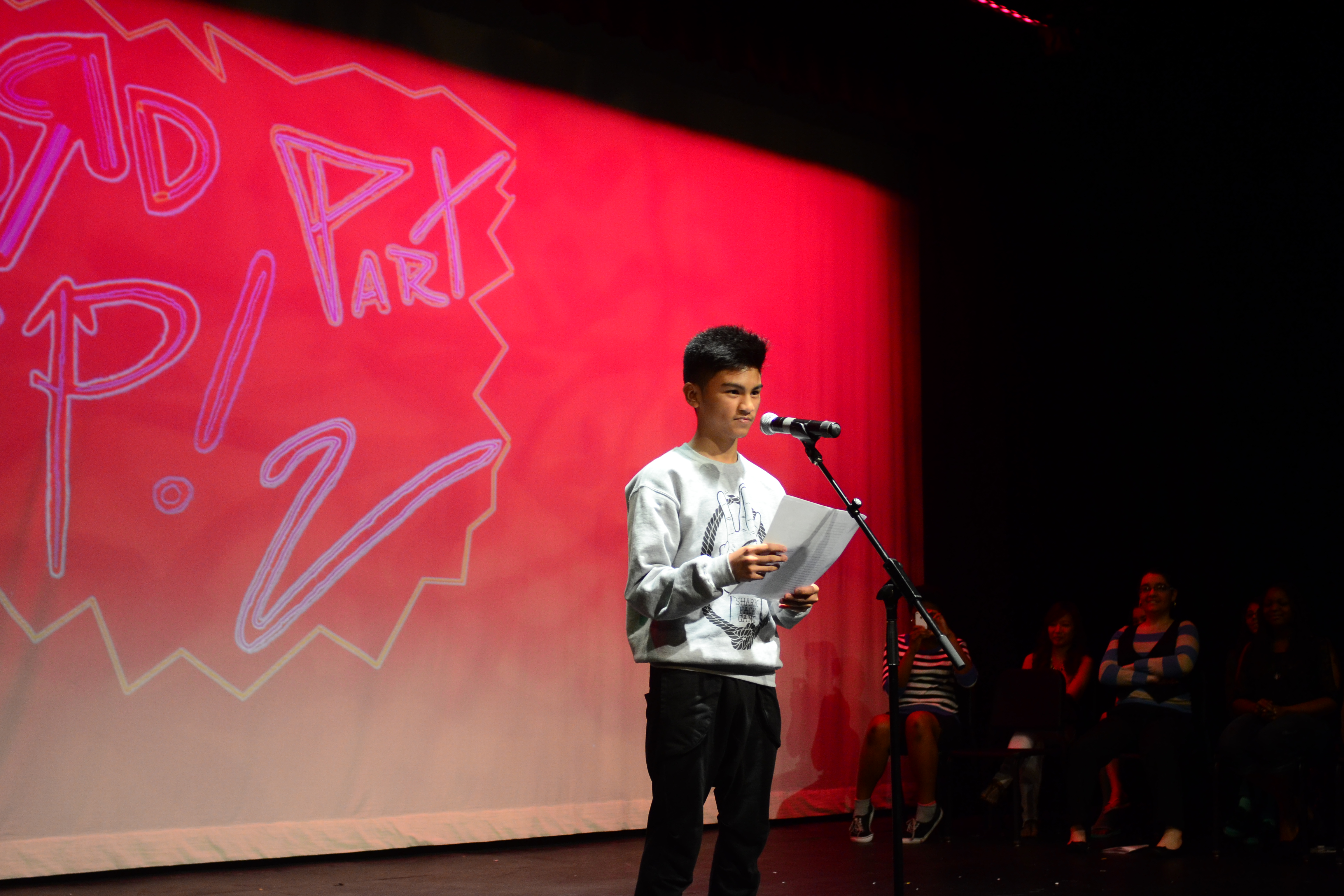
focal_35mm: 42
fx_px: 1568
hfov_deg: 46.4
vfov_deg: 31.9
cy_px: 448
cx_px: 672
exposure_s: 1/160
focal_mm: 28
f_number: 2.8
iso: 800
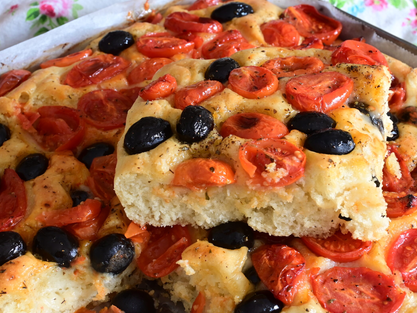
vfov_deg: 20.4
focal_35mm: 72
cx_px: 220
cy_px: 155
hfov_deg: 27.0
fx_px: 867
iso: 640
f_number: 11
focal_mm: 41
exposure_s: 1/5
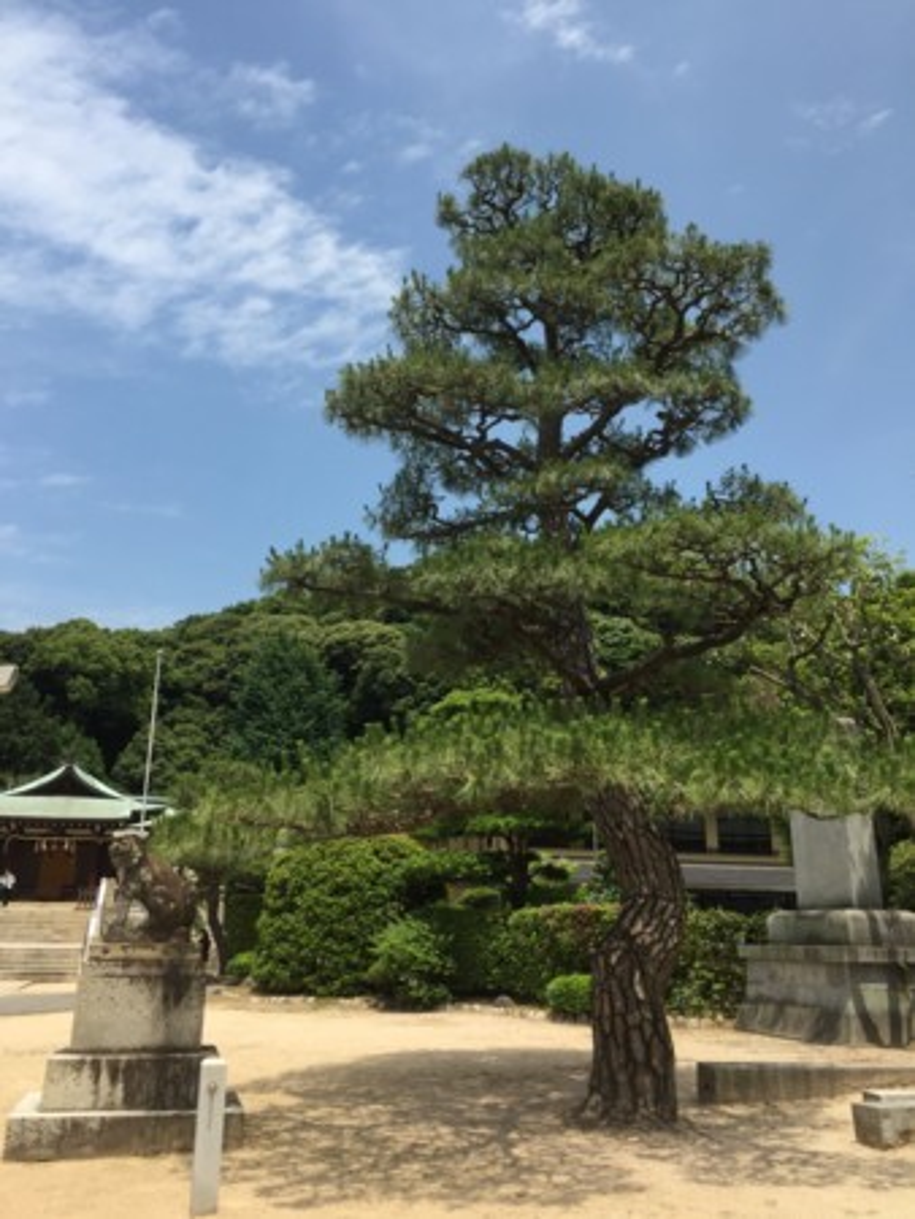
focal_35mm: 29
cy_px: 610
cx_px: 458
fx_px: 1021
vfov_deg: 61.6
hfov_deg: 48.3
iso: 32
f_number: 2.2
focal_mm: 4.15
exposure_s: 1/719
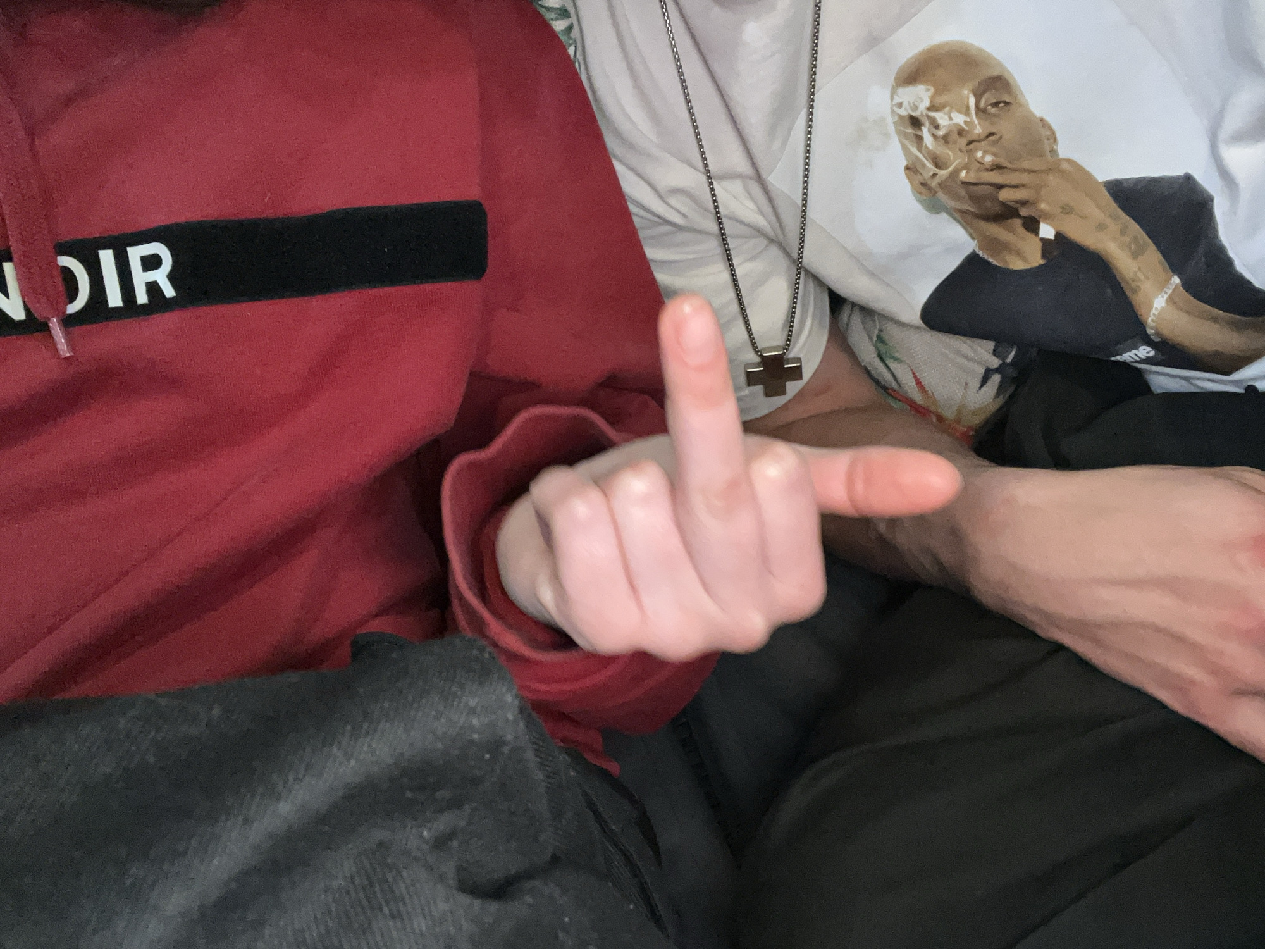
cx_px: 632
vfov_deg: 46.8
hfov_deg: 60.0
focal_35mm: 30
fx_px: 1096
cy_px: 474
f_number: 2.2
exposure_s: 1/18
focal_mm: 2.71
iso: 640
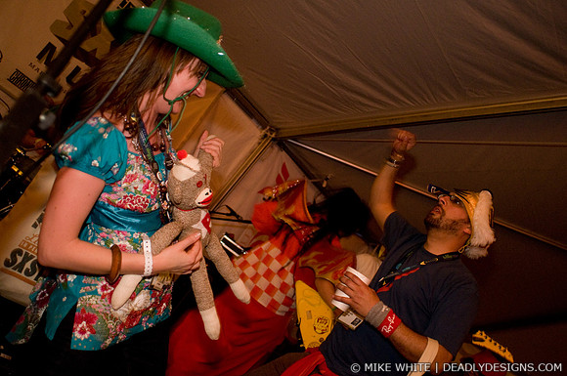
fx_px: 472
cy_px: 188
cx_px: 284
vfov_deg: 43.5
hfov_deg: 62.0
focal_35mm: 30
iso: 800
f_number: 2.8
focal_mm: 20
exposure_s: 1/30
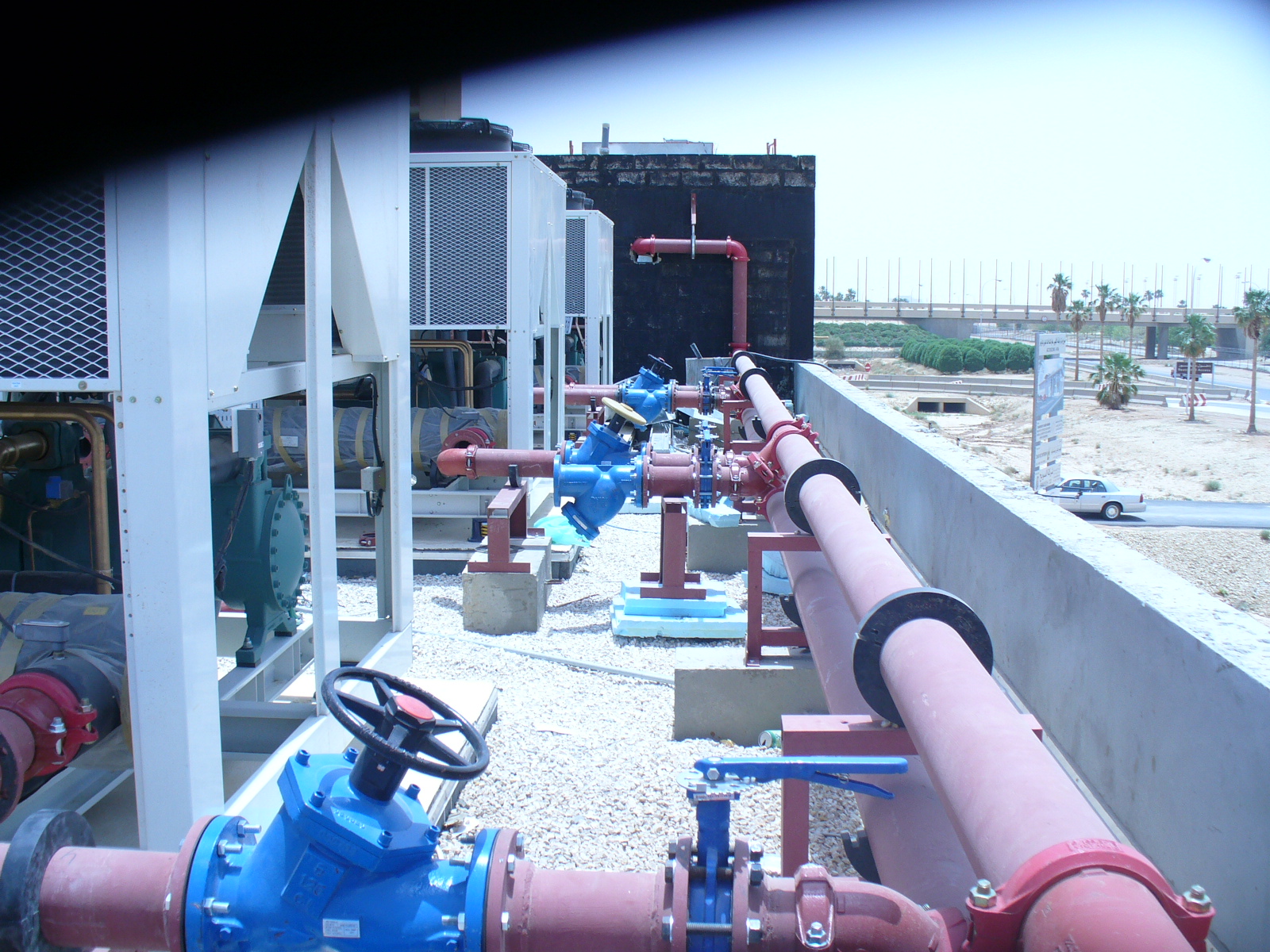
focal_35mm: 37
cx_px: 635
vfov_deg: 38.7
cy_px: 476
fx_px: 1357
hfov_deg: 50.1
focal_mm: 6.1
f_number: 5.6
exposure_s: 1/200
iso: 80
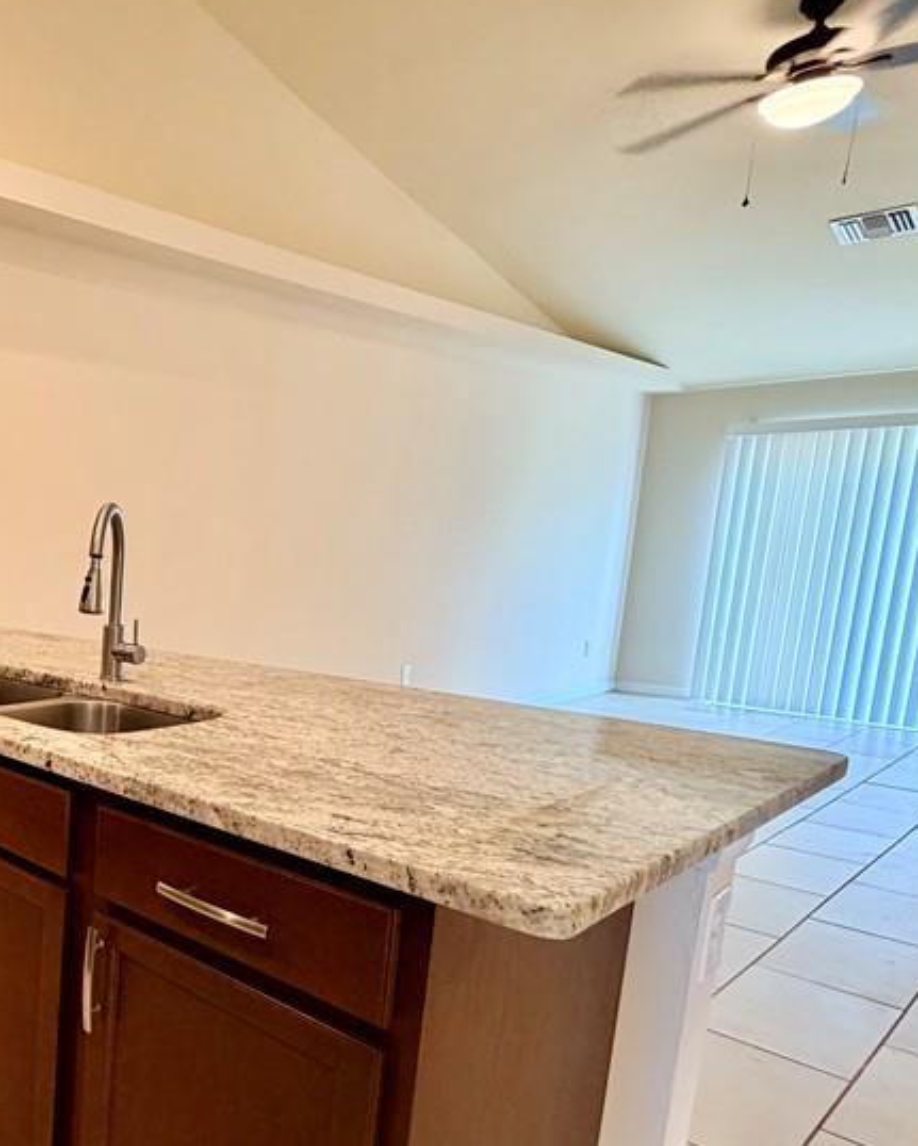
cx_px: -111
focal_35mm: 26
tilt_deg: -8.0
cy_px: 654
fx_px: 882
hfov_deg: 42.2
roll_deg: -0.4
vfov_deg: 65.7
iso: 200
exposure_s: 1/60
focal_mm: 2.22
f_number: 2.2
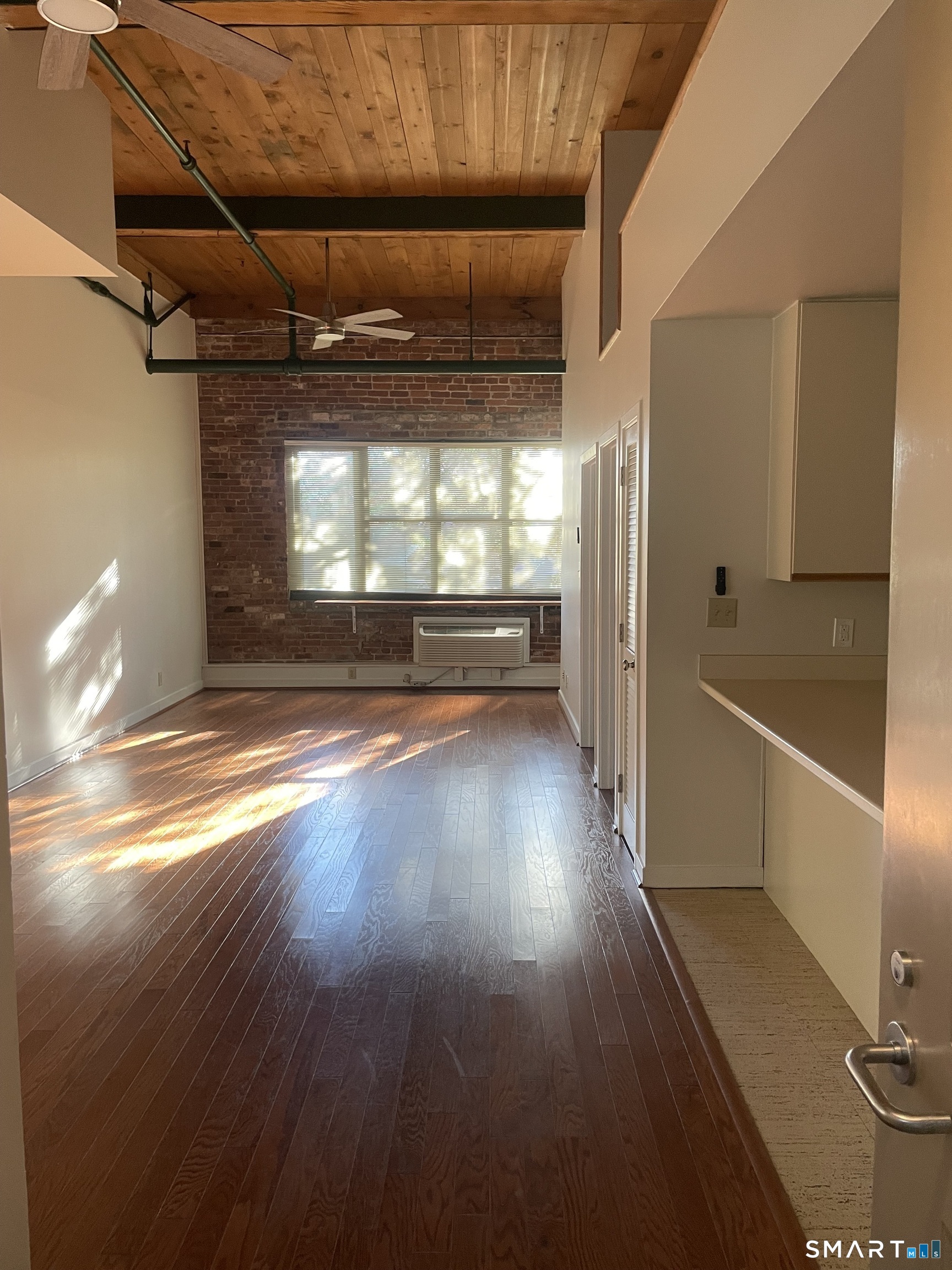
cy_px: 635
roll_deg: +0.1
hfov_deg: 53.1
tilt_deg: -4.1
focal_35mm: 26
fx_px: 953
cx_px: 476
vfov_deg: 67.3
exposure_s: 1/60
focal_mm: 4.2
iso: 160
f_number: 1.6
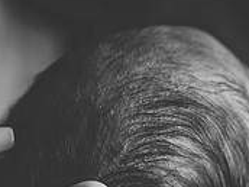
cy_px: 212
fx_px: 1446
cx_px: 123
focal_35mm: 201
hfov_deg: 9.8
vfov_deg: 7.3
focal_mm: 62
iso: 800
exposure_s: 1/160
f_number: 2.8
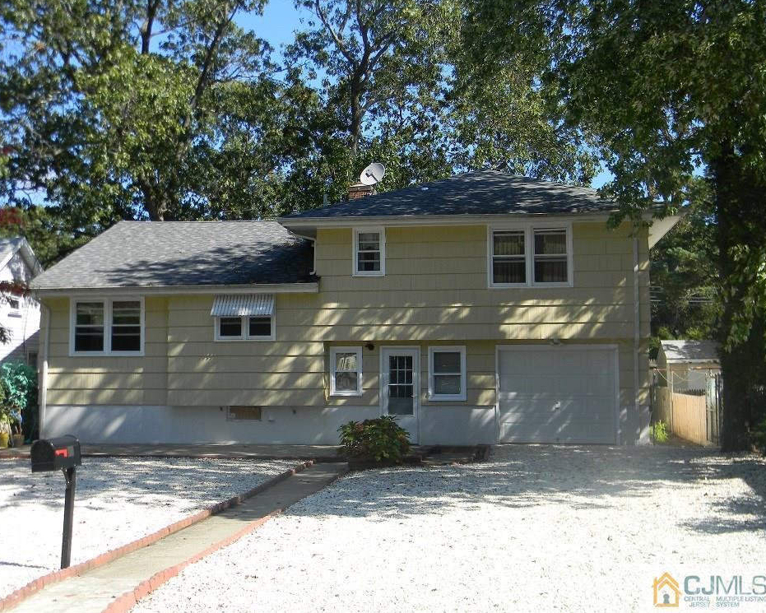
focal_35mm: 43
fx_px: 975
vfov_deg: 34.9
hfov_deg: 42.9
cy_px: 306
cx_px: 392
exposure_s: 1/462
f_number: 3.8
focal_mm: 7.3
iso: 80
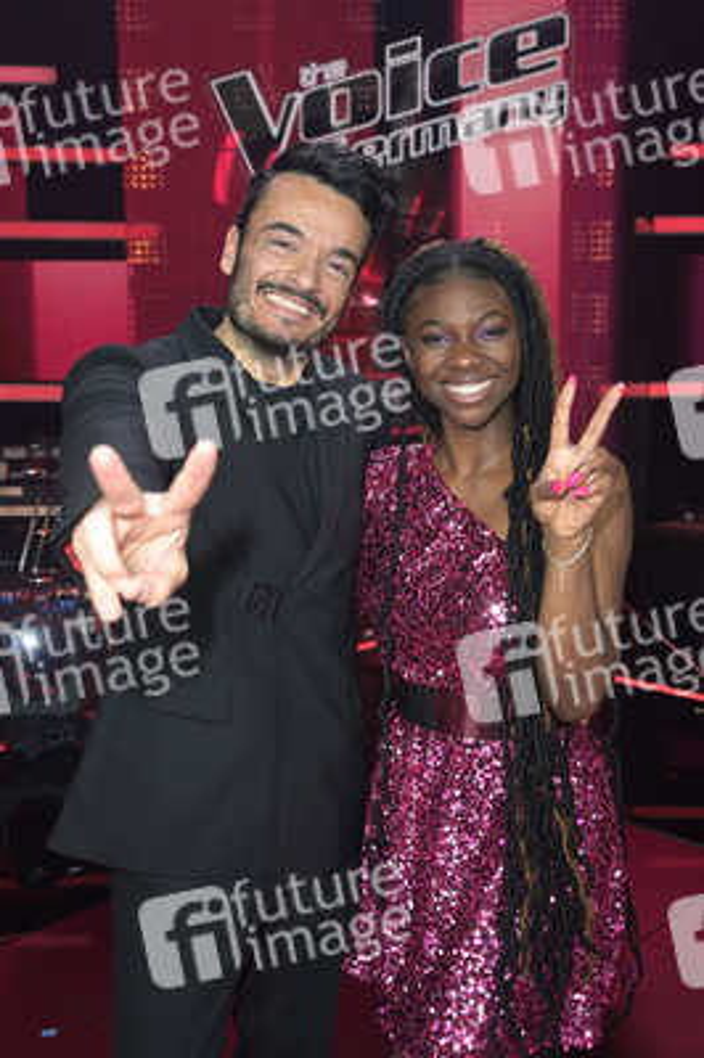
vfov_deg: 53.2
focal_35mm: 36
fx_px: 1058
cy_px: 529
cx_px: 352
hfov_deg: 36.8
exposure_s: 1/125
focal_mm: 36
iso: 2500
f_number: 5
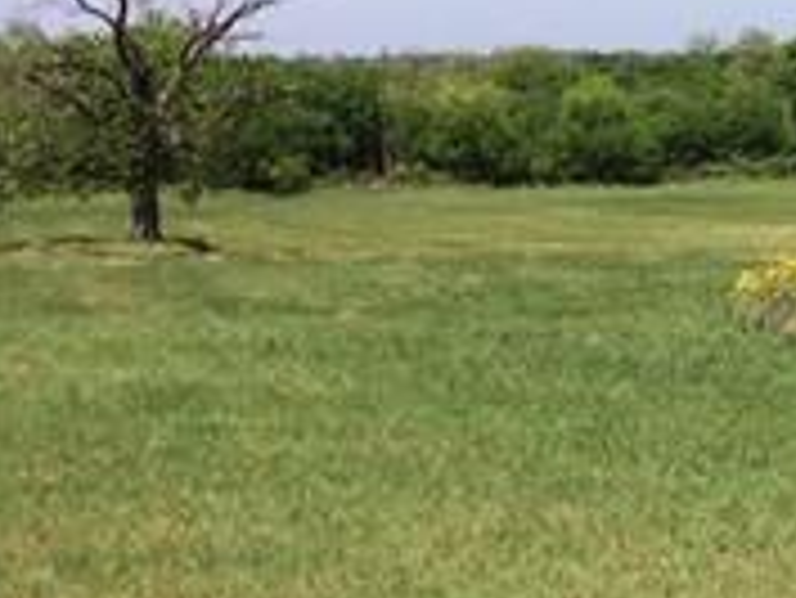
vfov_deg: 13.7
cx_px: 1426
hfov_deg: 15.9
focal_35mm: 105
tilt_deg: +3.4
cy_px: -99
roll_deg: +1.5
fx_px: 2416
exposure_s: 1/2415
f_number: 2.2
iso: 32
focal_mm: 4.15
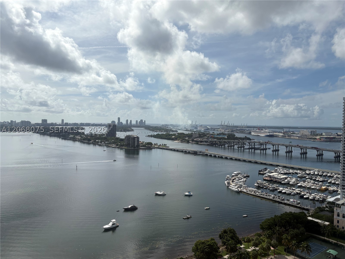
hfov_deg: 67.3
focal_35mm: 26
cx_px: 172
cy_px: 130
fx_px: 259
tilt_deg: -1.9
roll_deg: -0.5
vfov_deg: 53.1
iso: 50
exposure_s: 1/10101
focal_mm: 5.96
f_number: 1.6
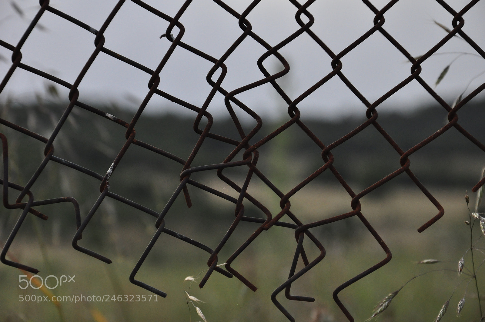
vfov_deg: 8.7
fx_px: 2119
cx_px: 242
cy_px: 161
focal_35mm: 158
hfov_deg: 13.1
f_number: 8
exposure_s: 1/250
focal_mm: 105
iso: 800
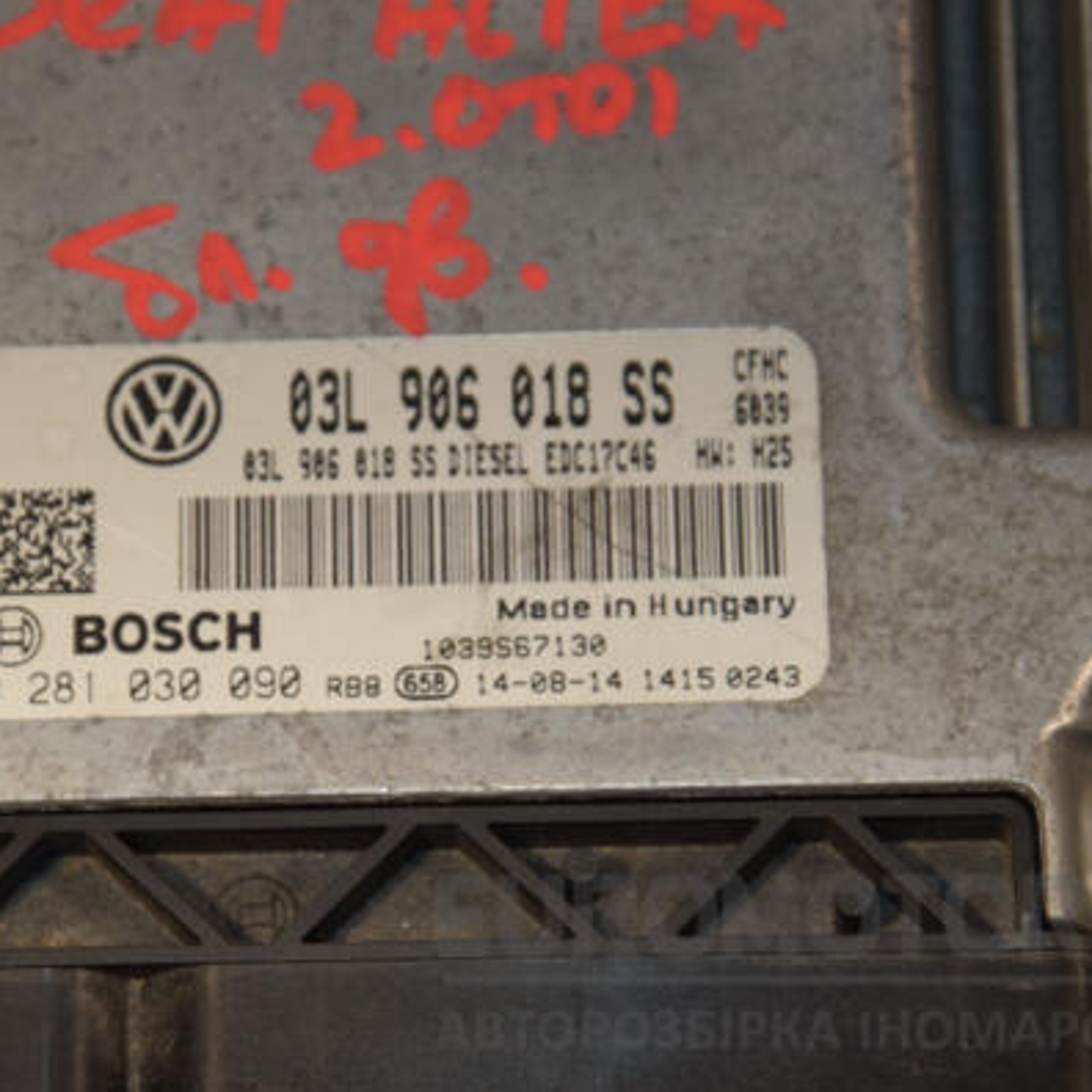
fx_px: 7232
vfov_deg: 8.6
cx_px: 383
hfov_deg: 8.6
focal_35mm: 203
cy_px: 549
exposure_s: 1/200
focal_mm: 105
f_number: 7.1
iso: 800
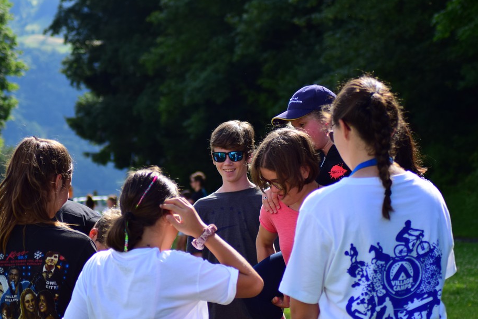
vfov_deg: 11.6
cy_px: 167
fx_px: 1567
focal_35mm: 118
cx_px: 230
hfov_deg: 17.3
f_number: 4
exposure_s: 1/1250
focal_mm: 70
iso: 400
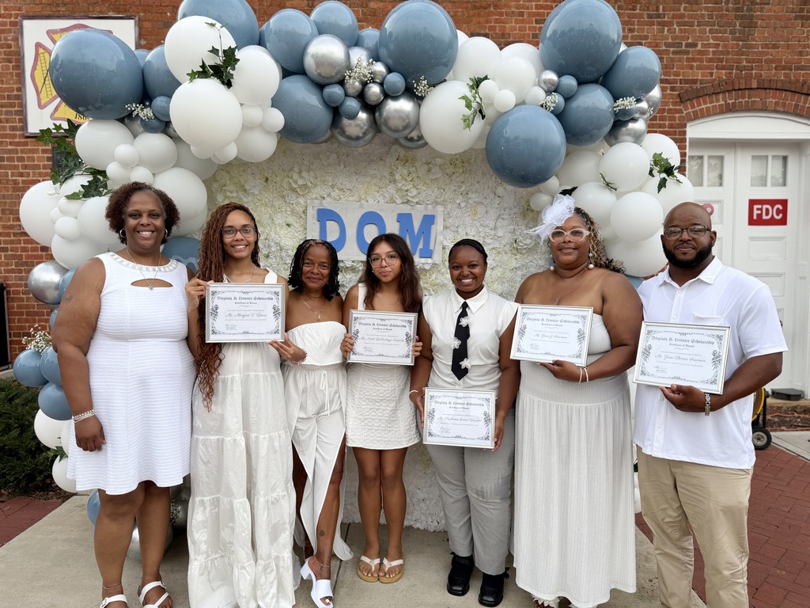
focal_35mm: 24
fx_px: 562
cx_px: 405
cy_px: 304
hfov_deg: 71.6
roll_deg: +0.9
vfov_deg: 56.8
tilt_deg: -3.3
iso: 64
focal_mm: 6.76
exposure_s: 1/218
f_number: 1.78
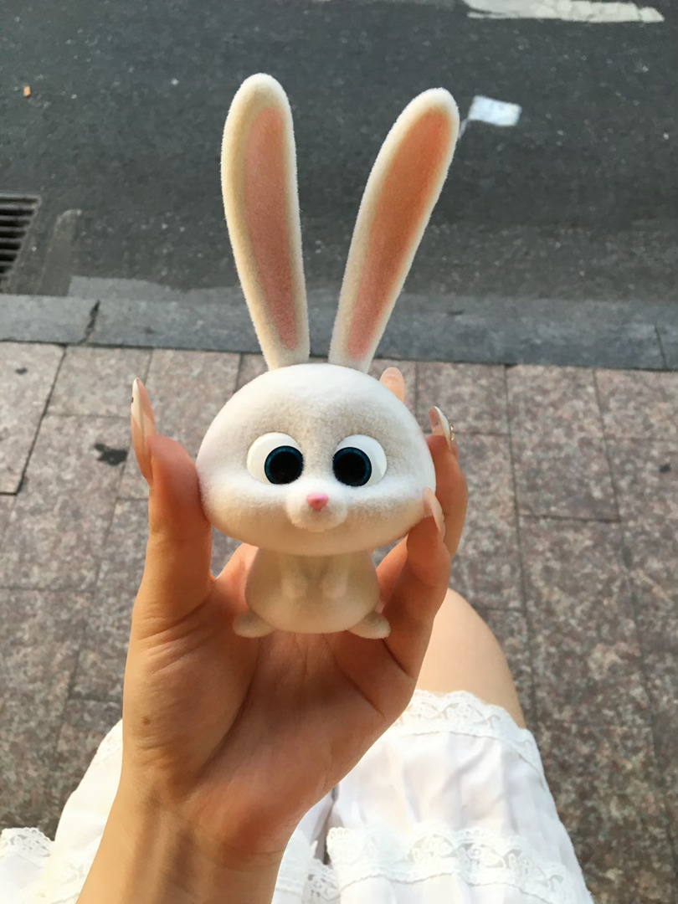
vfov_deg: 61.7
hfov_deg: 48.2
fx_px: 757
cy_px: 452
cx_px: 339
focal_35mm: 29
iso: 32
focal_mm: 4.15
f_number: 2.2
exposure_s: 1/33
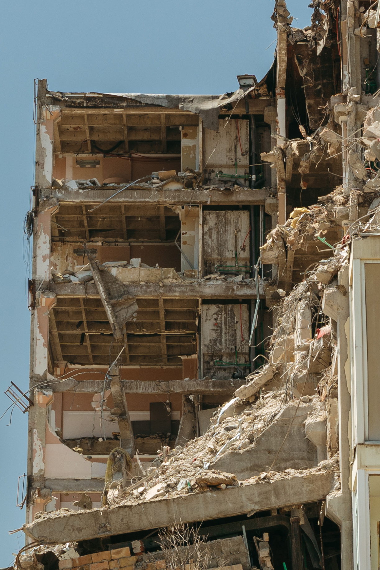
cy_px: 236
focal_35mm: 151
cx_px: 241
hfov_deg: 9.1
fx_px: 2390
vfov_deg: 13.6
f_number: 14
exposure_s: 1/50
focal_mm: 46
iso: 100
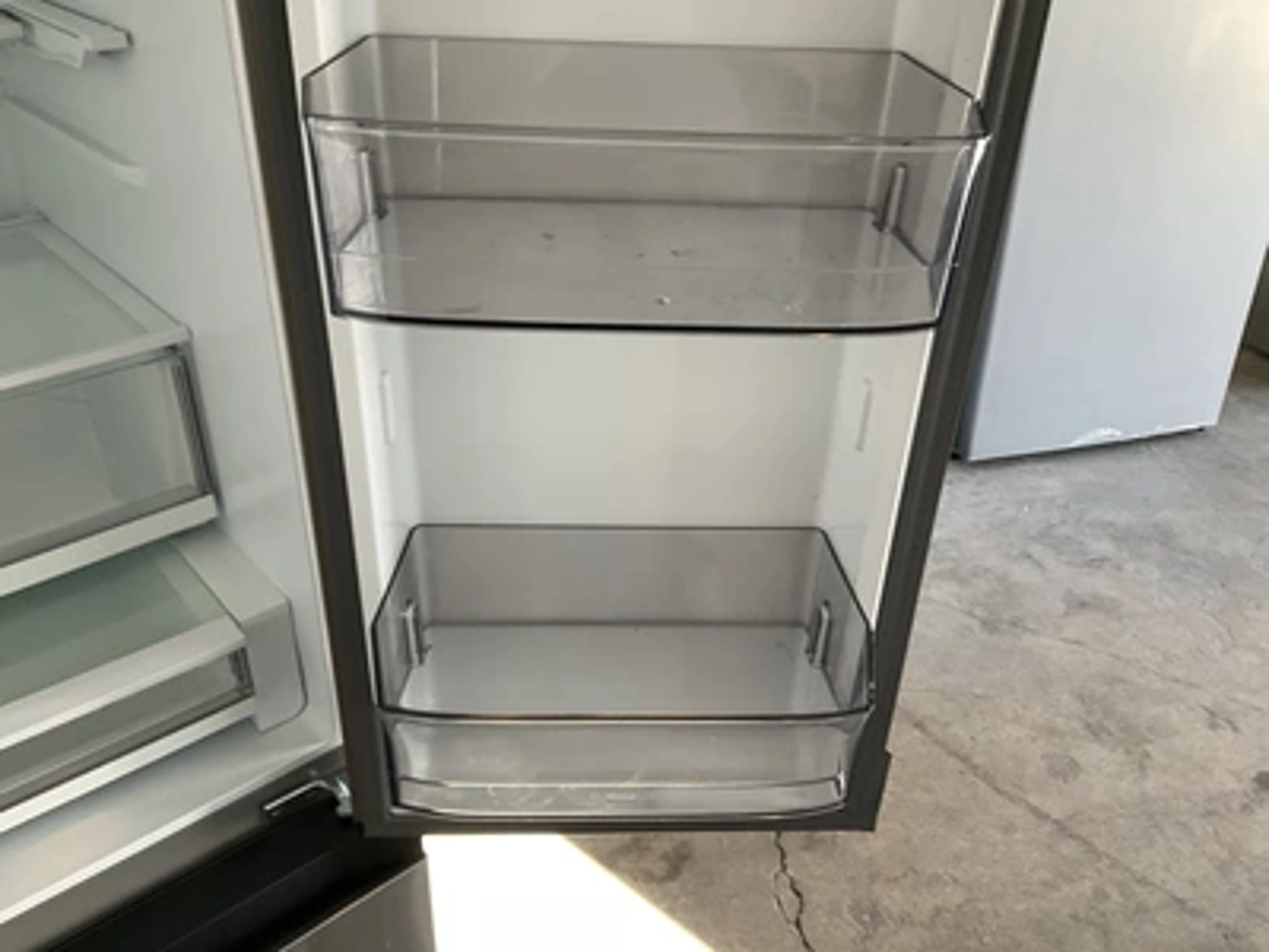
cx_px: 634
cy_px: 476
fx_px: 1063
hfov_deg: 61.7
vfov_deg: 48.2
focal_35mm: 29
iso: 50
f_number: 1.8
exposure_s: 1/60
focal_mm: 3
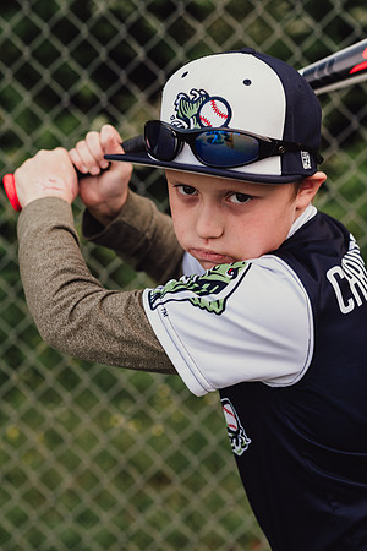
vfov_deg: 23.9
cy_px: 276
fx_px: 1300
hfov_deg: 16.1
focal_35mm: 85
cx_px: 184
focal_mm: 85
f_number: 4
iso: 200
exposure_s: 1/320
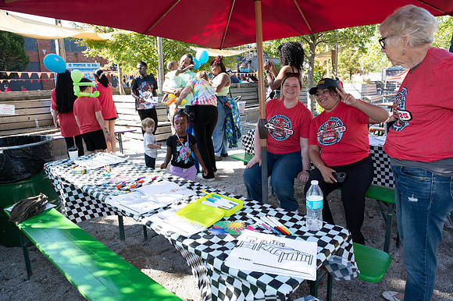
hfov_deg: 73.8
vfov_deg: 53.1
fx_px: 302
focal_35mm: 24
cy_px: 150
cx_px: 226
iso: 400
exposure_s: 1/125
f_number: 8
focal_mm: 24
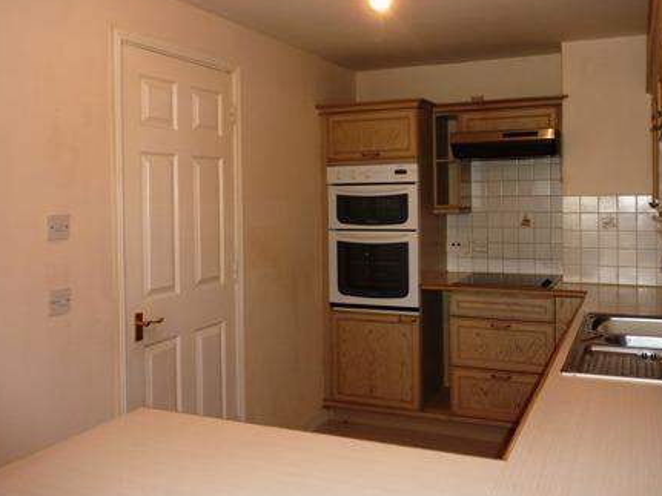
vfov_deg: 44.0
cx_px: 381
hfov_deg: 56.6
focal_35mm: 32
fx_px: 612
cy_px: 203
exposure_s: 1/30
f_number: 3.3
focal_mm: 4.1
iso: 100
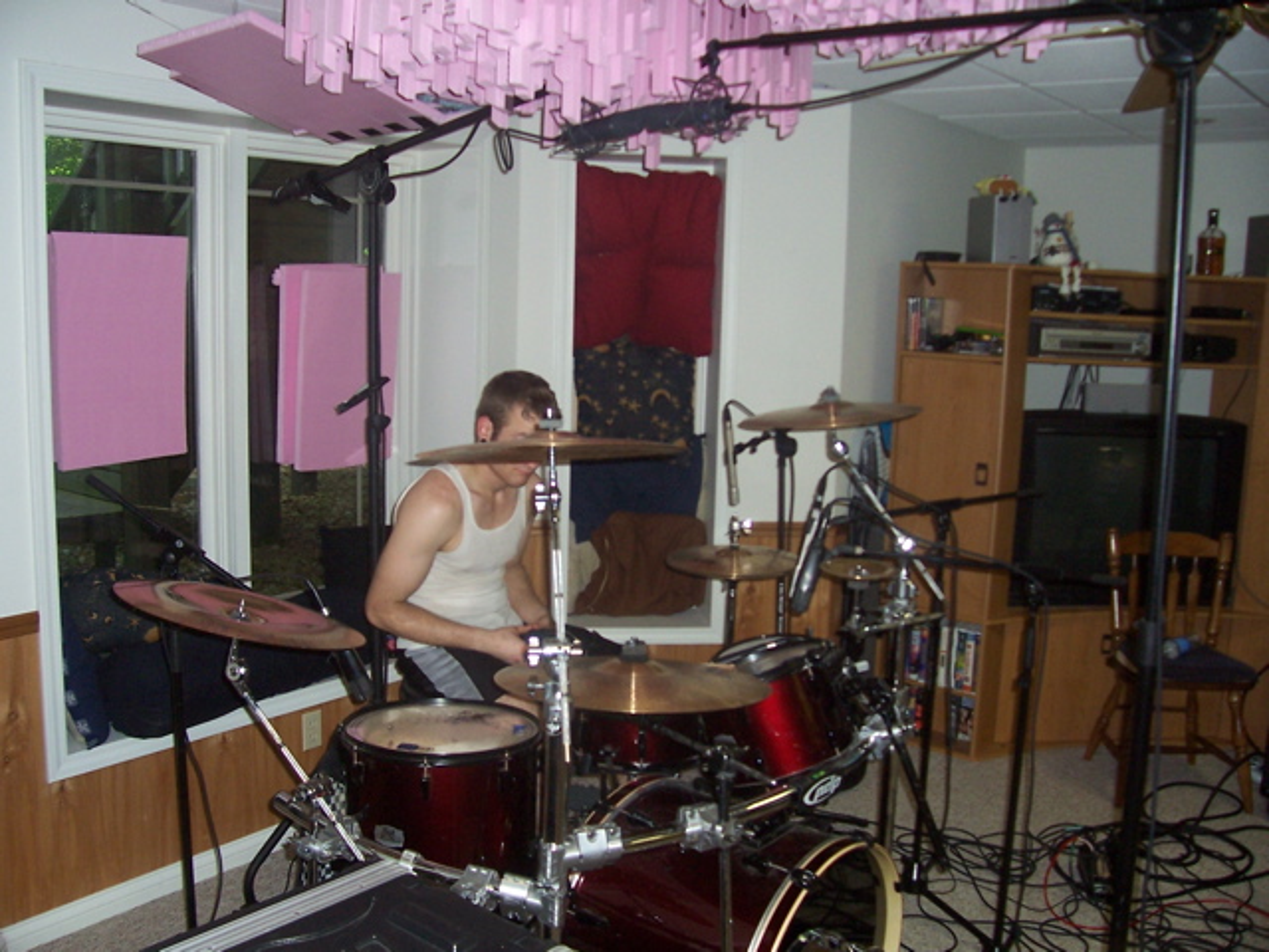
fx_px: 1246
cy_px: 476
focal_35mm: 34
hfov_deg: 54.0
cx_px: 634
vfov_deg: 41.8
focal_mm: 5.6
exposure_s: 1/60
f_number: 2.7
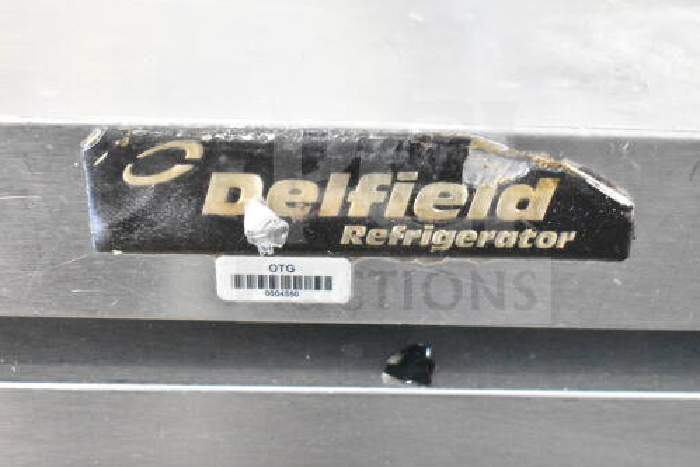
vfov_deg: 20.6
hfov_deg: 30.5
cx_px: 393
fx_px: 1284
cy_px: 212
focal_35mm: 66
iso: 20000
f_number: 4.8
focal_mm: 36
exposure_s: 1/60
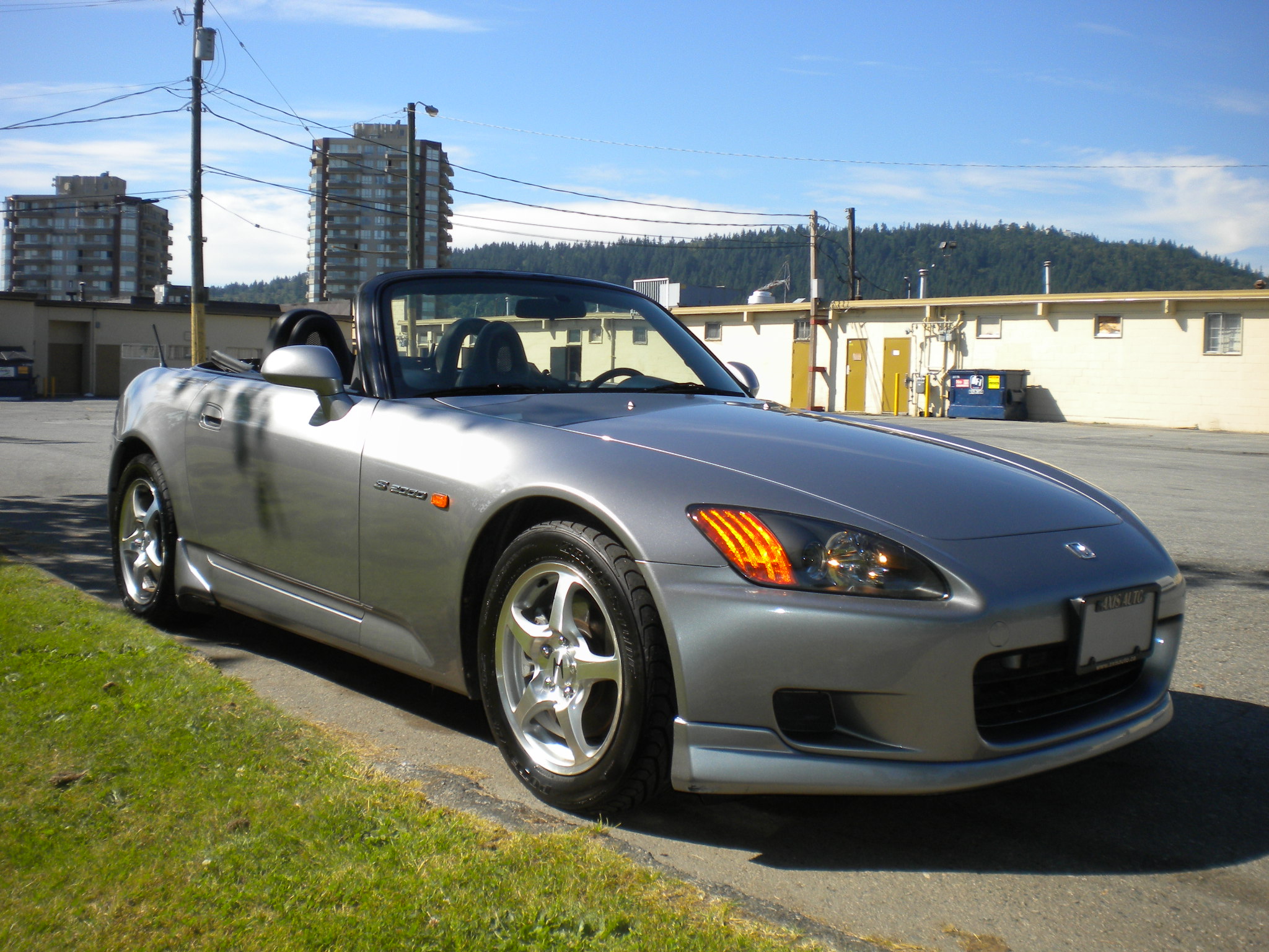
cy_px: 476
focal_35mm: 35
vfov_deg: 40.7
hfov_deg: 52.6
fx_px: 1283
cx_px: 634
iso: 80
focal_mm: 6.3
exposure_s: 1/567
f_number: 4.6
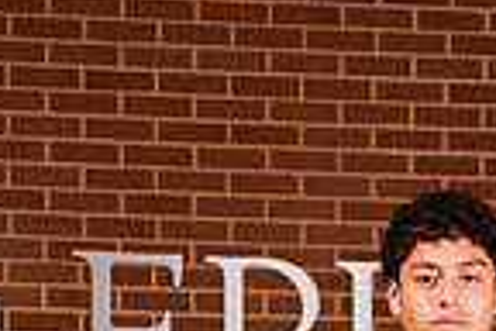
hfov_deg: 7.1
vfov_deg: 4.7
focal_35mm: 288
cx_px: 493
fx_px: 3968
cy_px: 755
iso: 250
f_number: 8
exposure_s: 1/200
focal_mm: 92
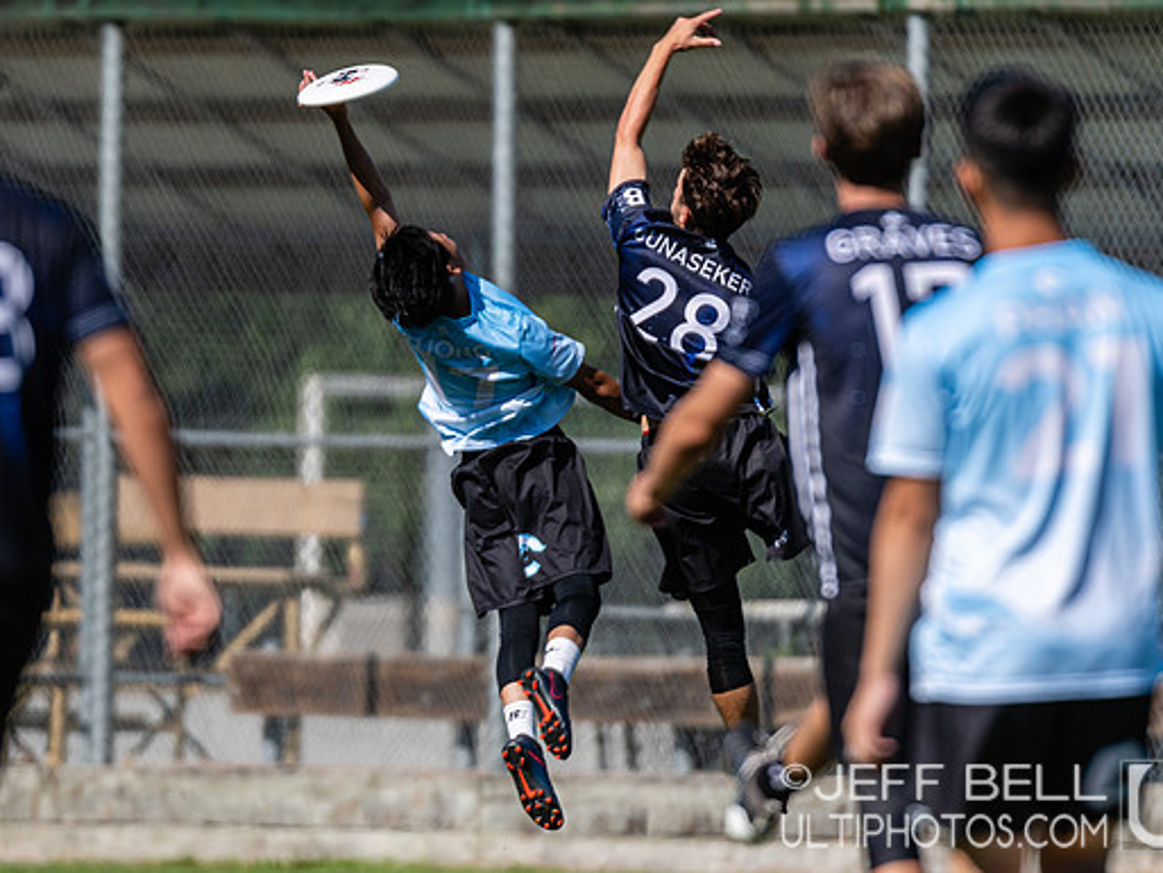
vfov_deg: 1.5
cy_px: 337
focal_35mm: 981
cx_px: 399
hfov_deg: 2.0
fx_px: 32967
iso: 100
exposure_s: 1/1000
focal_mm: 400
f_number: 4
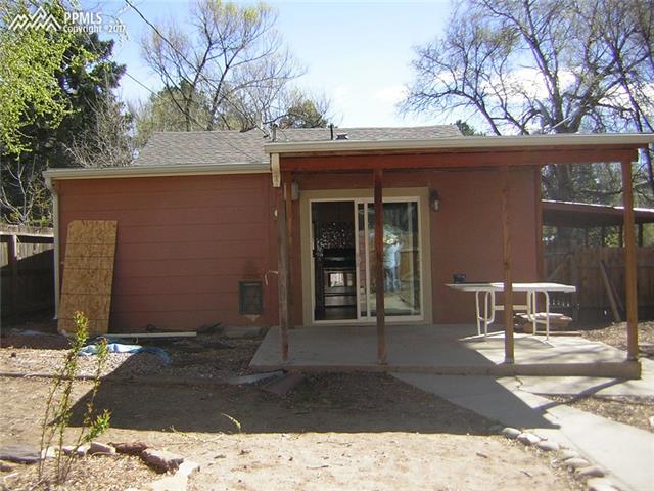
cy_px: 246
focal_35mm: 36
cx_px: 327
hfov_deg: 51.4
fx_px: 680
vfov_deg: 39.7
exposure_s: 1/521
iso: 50
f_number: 2.6
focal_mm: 4.7
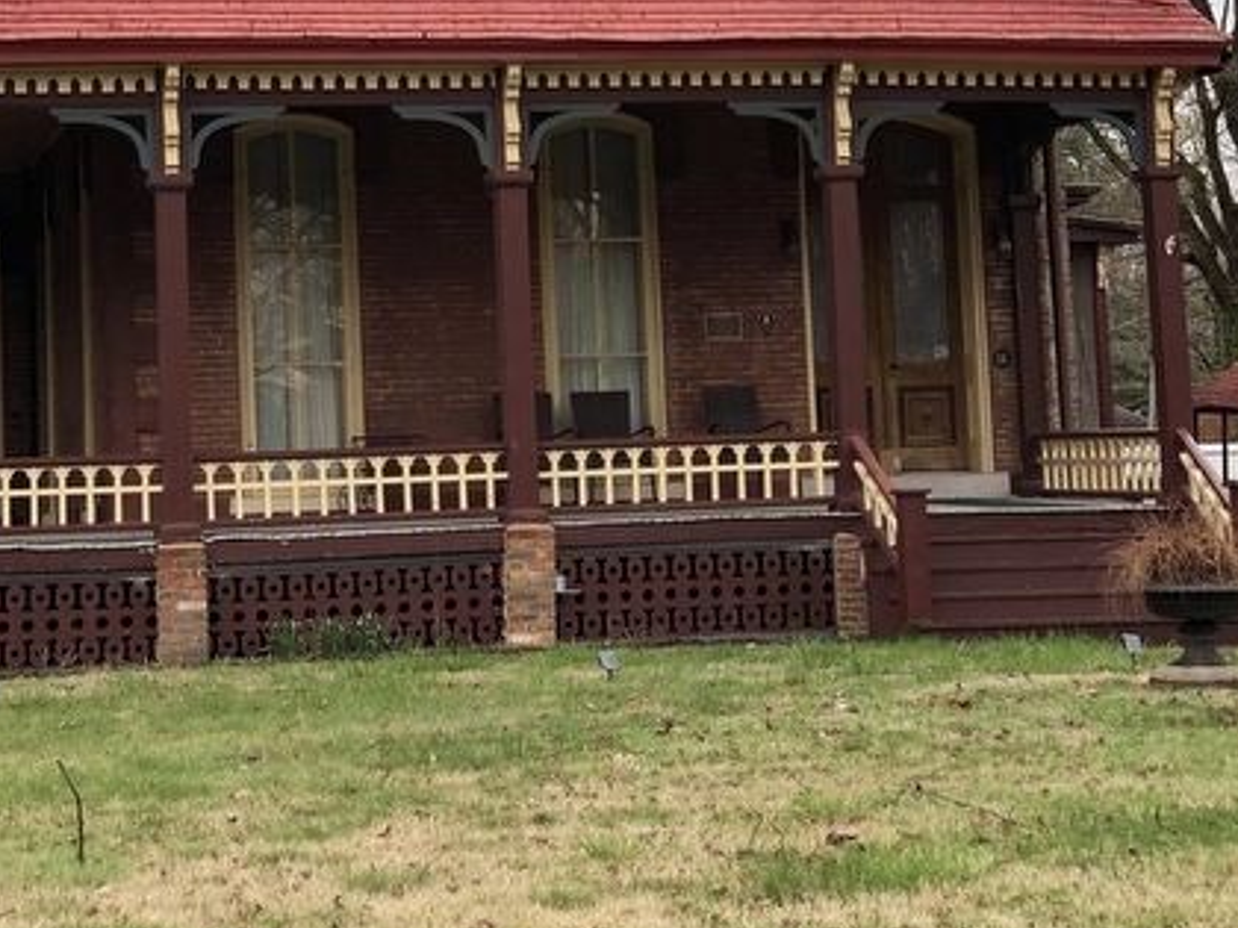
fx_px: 3541
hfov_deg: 19.8
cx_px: 483
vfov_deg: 14.8
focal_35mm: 99
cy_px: 106
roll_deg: +2.6
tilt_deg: +7.5
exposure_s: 1/201
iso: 16
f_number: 2.4
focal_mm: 6
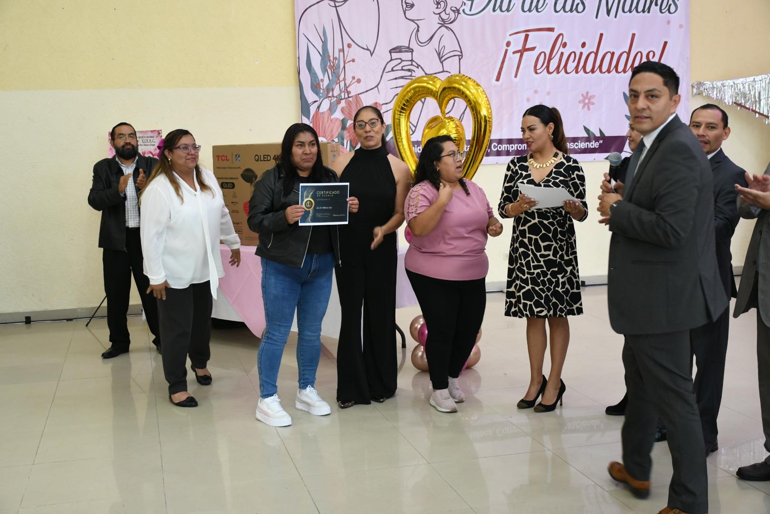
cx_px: 385
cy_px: 257
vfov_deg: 29.9
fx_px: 962
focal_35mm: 45
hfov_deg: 43.6
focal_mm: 30
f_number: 4
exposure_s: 1/100
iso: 1250
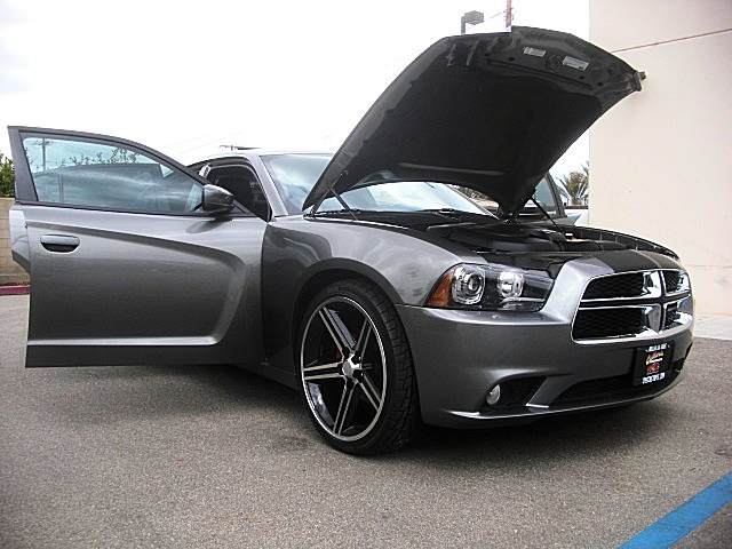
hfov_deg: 51.4
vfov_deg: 39.7
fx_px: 761
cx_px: 366
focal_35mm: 36
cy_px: 274
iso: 50
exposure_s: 1/400
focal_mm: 6.3
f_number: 2.8
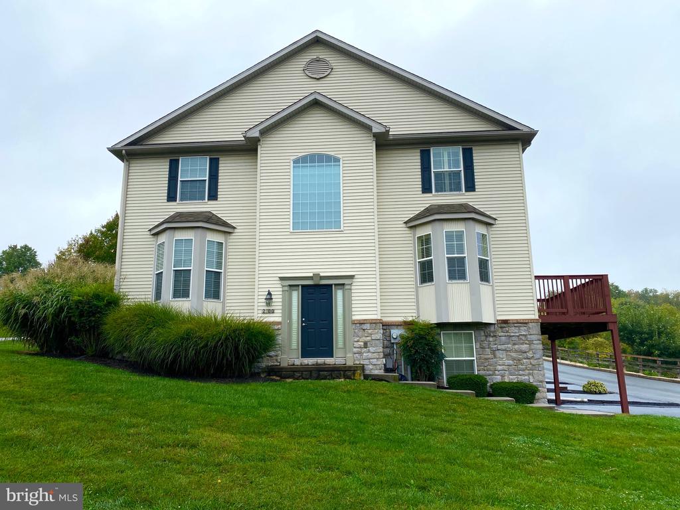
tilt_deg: +12.3
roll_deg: +0.6
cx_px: 340
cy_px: 255
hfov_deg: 67.3
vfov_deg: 53.1
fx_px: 511
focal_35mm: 26
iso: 32
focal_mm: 4.25
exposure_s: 1/1484
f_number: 1.8
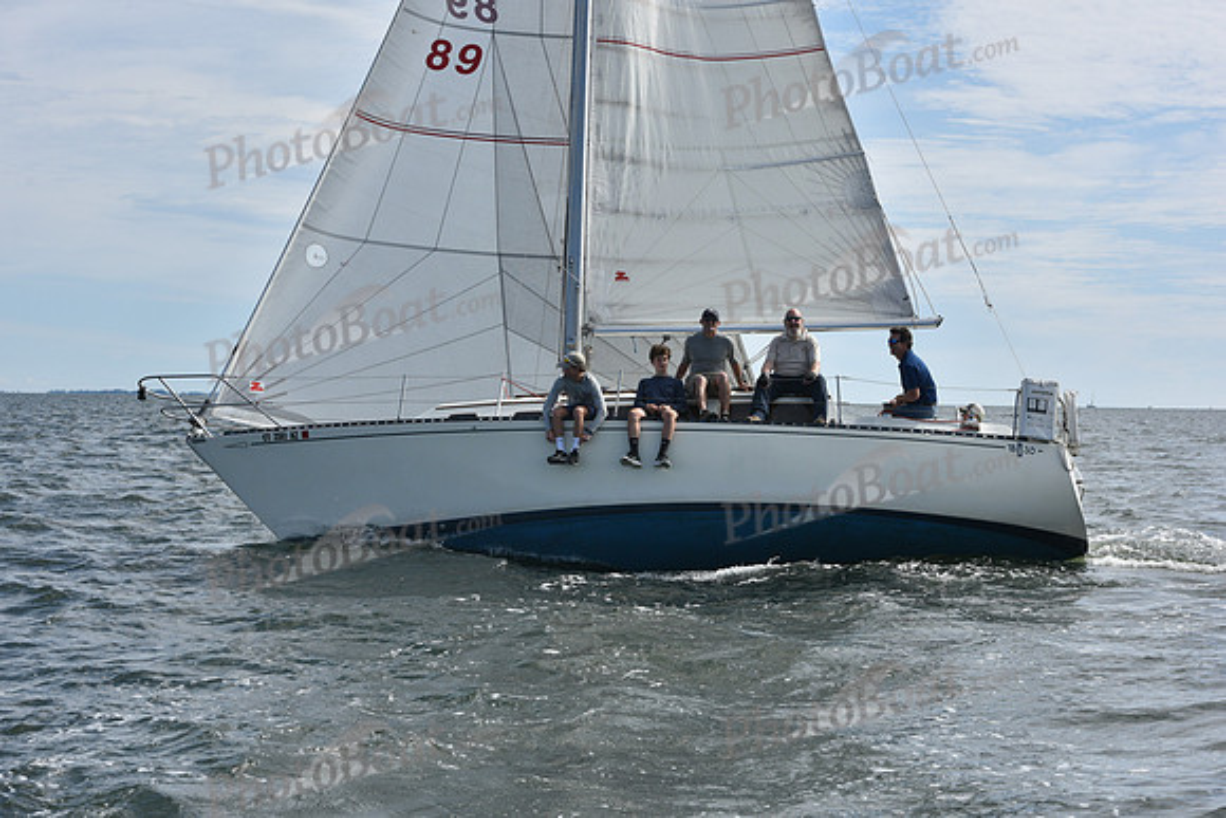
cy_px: 409
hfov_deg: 28.8
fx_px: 2384
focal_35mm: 70
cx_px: 613
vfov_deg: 19.5
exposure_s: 1/1000
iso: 320
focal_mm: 70
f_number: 10
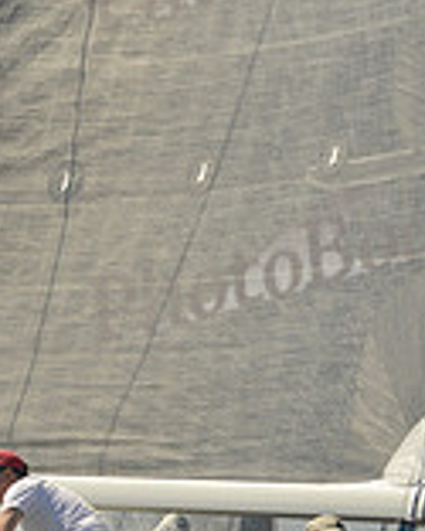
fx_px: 3833
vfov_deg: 7.9
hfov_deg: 6.3
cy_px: 482
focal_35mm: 244
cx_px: -85
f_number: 4.5
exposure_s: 1/1250
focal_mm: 70
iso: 200
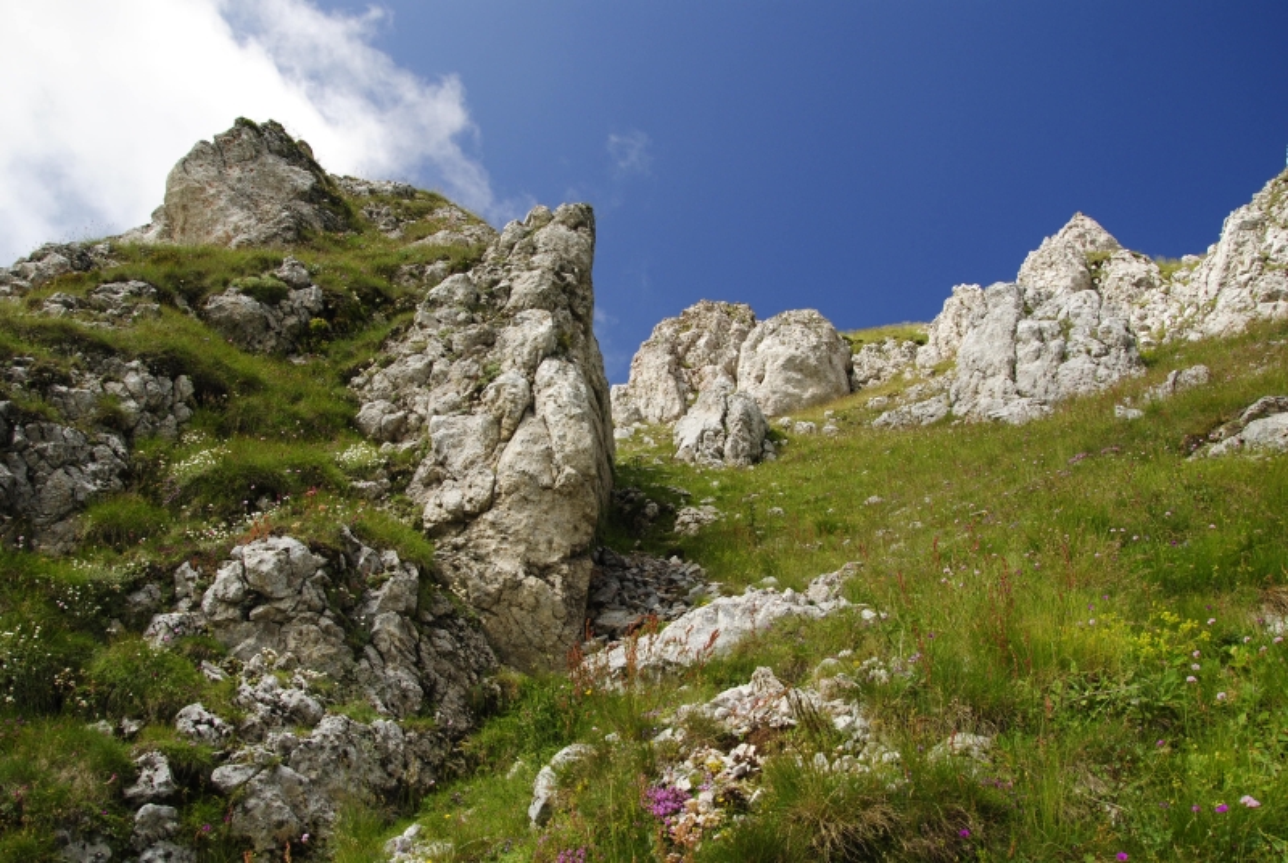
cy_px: 432
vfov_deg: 48.1
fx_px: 967
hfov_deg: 67.3
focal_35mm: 27
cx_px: 644
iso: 200
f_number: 9
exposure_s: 1/200
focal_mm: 18
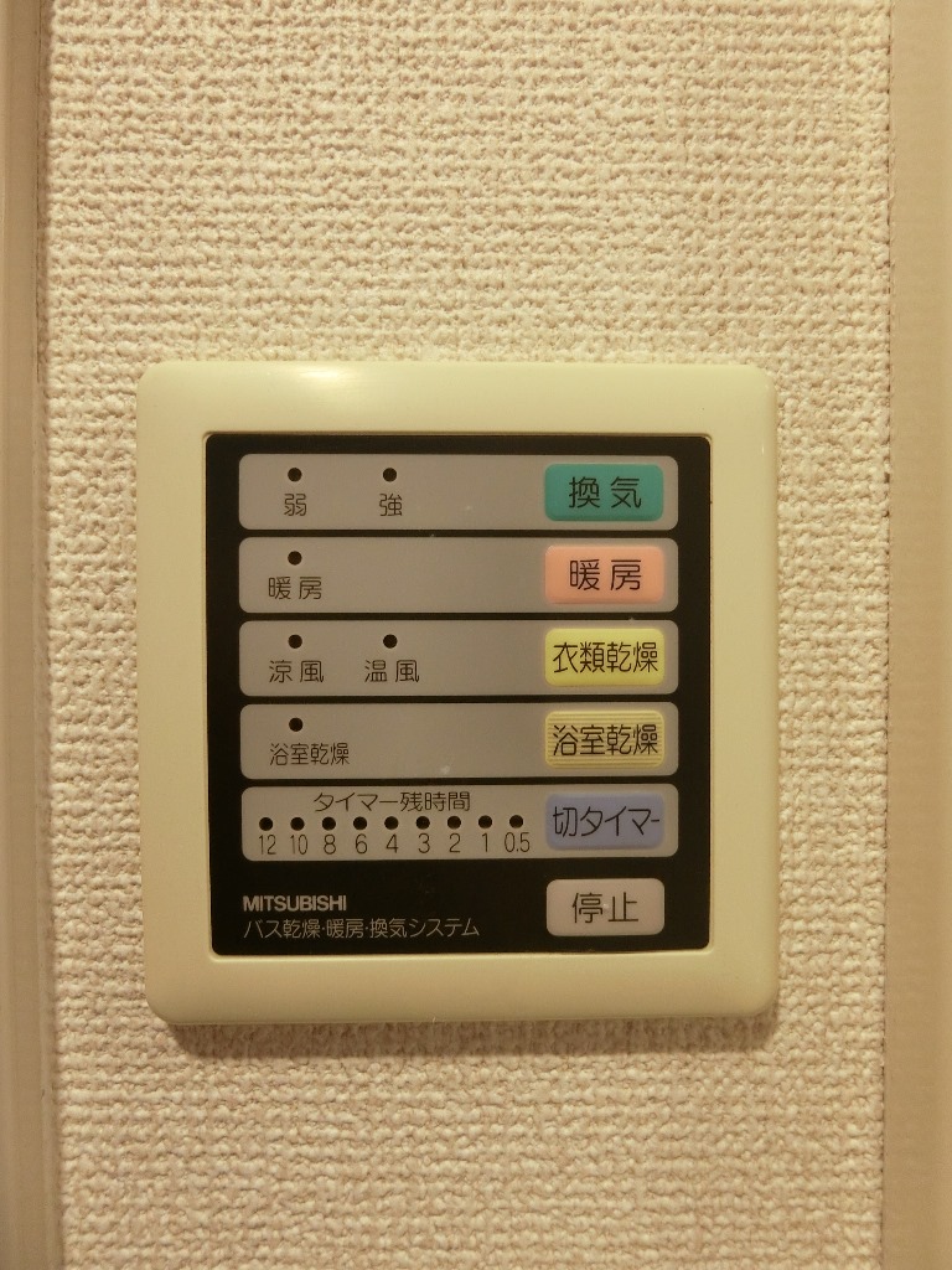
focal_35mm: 19
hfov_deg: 68.7
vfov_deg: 84.7
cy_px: 635
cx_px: 476
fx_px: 697
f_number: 2.7
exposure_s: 1/40
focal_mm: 4.06
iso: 400
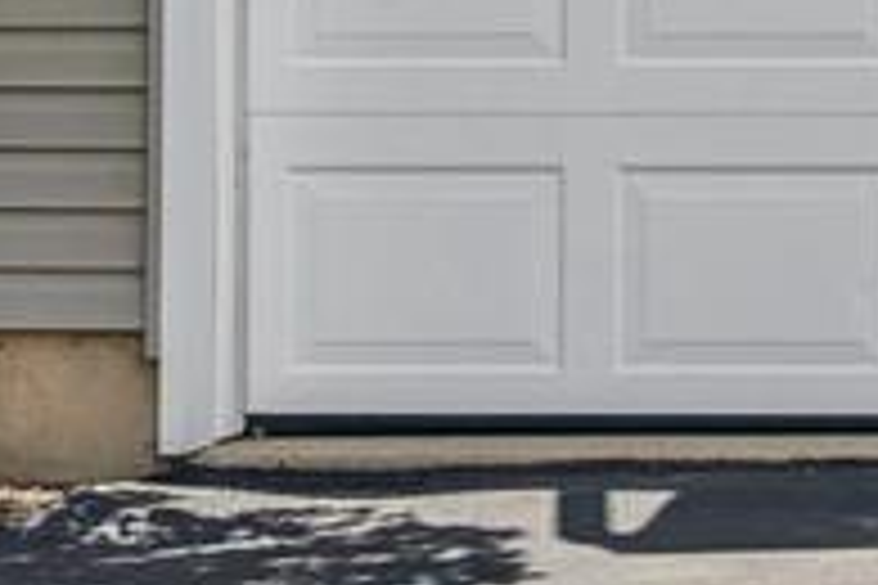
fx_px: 3707
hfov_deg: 12.0
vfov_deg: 8.9
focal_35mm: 152
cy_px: -148
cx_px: 1756
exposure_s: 1/100
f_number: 11
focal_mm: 29
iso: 100
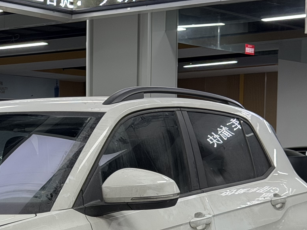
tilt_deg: -6.0
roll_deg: +0.8
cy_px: 293
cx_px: -46
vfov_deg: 11.6
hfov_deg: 15.3
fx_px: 1109
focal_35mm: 125
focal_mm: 6.76
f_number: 1.78
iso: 100
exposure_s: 1/99
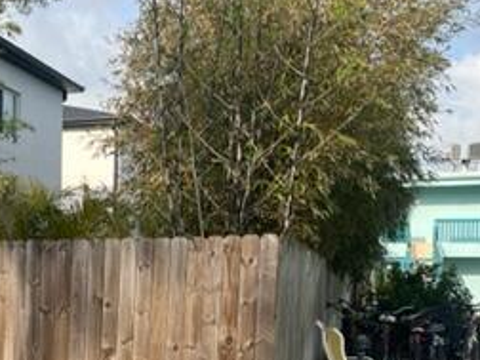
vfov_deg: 21.6
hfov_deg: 28.4
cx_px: 61
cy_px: 343
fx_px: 915
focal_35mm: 66
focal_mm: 5.7
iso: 50
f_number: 1.5
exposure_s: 1/2083
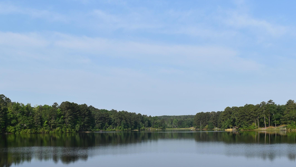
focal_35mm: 50
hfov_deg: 41.3
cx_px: 142
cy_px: 120
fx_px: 392
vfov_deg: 23.8
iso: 100
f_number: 8
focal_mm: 22
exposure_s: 1/250
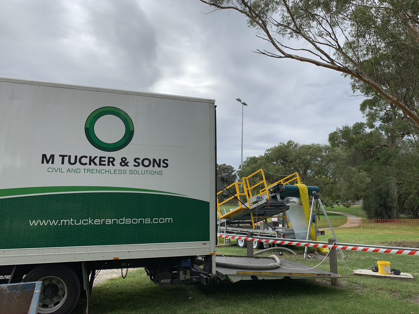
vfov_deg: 53.1
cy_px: 157
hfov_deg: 67.3
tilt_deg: +8.7
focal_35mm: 26
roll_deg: -2.7
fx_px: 315
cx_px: 210
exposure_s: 1/1634
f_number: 1.8
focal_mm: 4.25
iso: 25
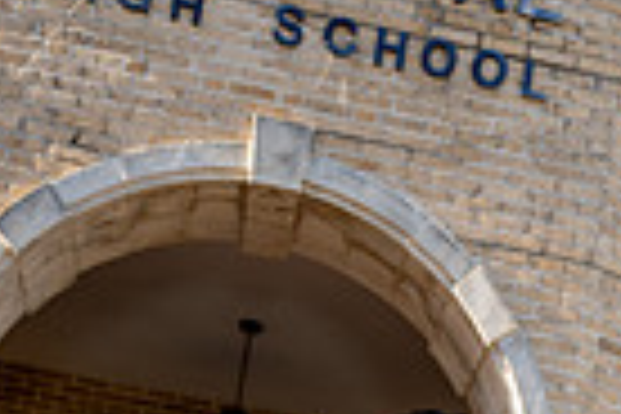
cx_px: 356
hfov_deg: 19.6
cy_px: 990
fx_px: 1794
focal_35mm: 104
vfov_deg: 11.1
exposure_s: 1/250
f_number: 4
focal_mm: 32
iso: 100
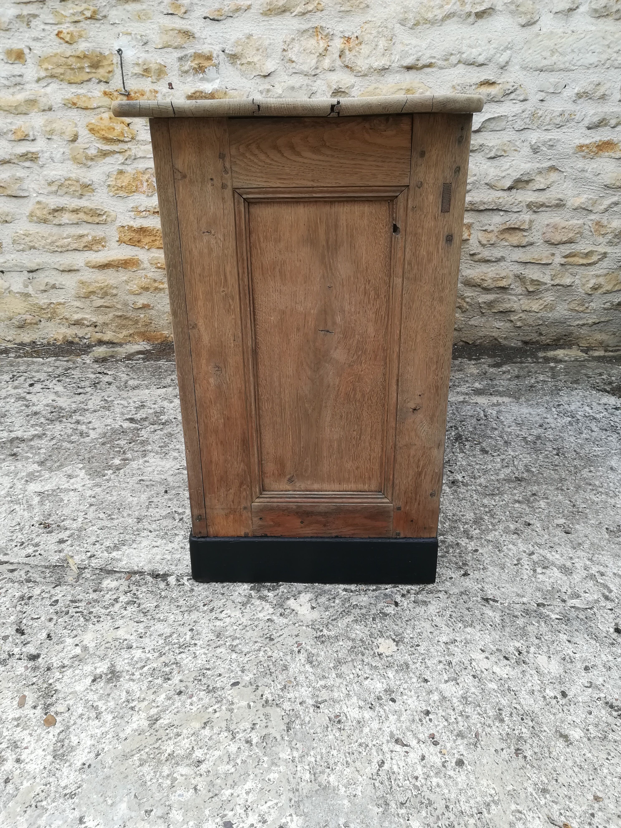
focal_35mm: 26
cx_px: 310
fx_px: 622
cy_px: 414
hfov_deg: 53.1
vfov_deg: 67.3
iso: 50
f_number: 2.2
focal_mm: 3.83
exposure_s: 1/208
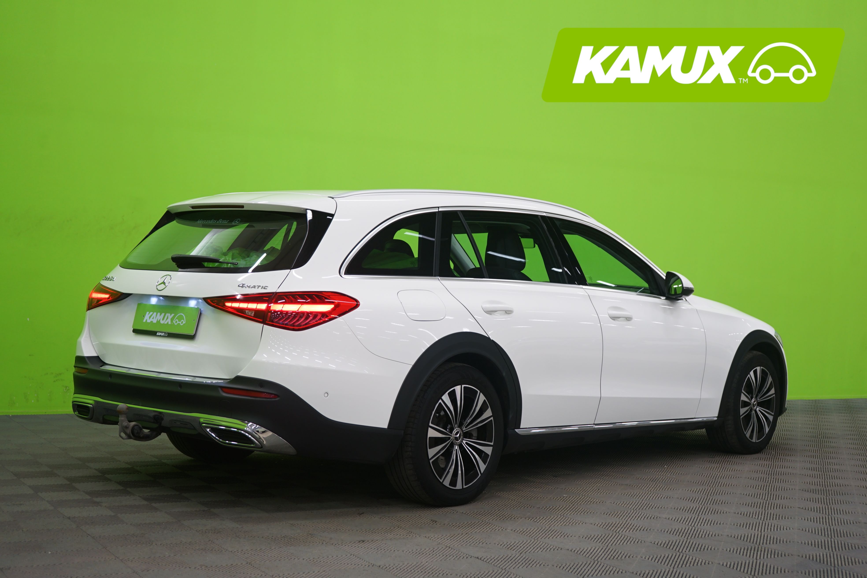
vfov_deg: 27.0
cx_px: 434
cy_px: 289
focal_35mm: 50
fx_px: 1204
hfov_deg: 39.6
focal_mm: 50
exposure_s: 1/10
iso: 400
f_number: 5
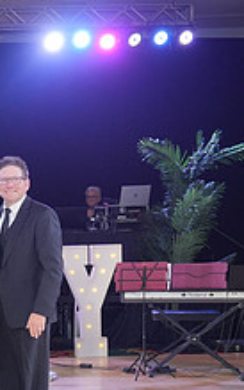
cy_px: 272
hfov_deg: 12.9
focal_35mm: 89
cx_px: -240
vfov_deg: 23.1
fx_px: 946
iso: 1250
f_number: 4
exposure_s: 1/200
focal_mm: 33
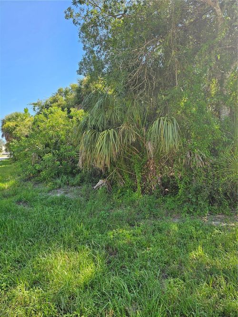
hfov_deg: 58.9
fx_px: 211
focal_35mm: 23
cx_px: 119
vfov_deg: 73.9
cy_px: 158
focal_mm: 6.3
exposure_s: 1/180
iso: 12
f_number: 1.7
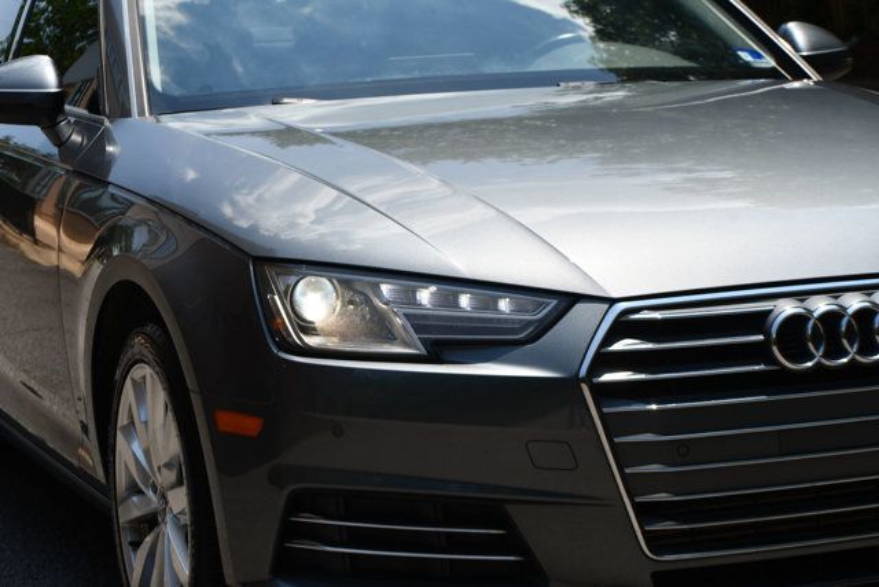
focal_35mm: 105
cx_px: 440
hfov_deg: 19.5
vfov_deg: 13.0
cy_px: 294
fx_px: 2564
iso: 100
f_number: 8
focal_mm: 70
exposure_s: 1/250
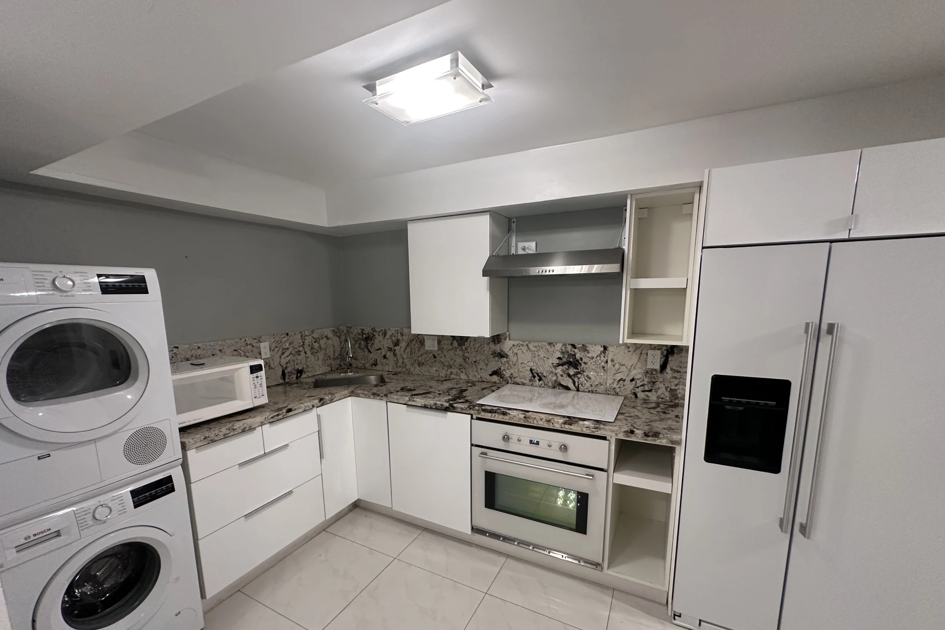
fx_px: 394
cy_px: 354
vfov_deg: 77.0
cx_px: 460
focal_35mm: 15
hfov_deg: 100.4
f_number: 2.2
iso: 250
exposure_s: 1/120
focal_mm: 2.22
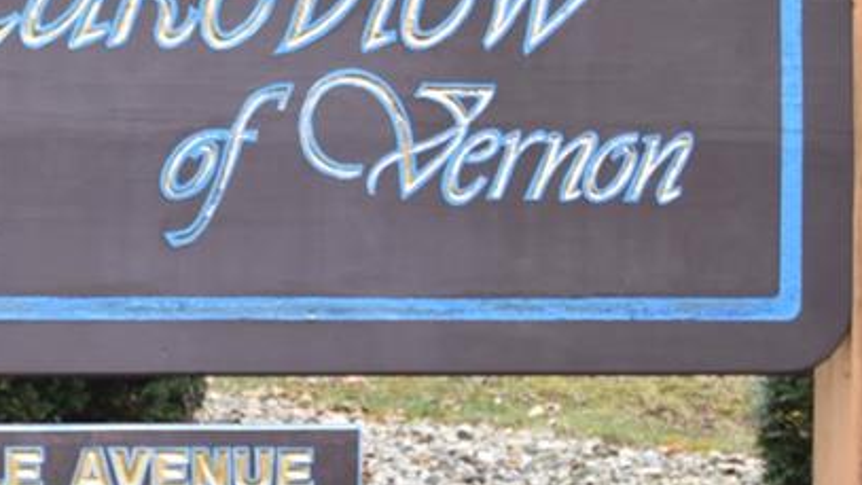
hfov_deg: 25.7
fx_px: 1806
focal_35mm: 79
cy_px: 267
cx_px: 23
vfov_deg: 15.3
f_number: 6.3
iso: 400
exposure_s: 1/125
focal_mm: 20
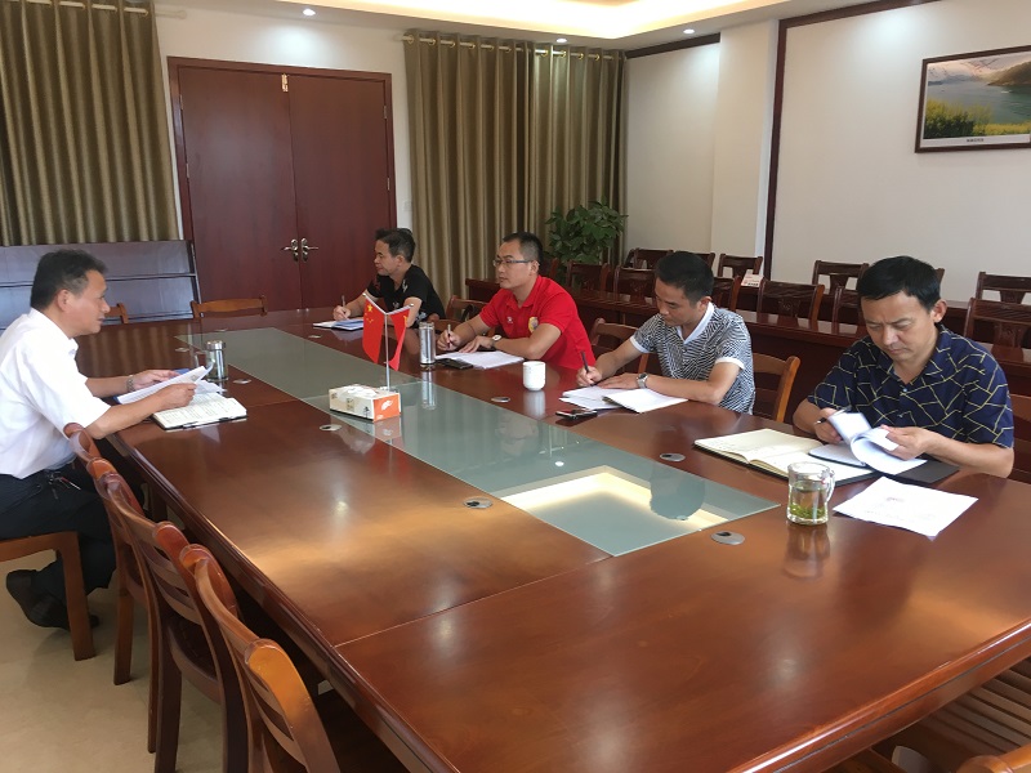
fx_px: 864
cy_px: 386
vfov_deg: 48.2
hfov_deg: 61.7
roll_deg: -0.3
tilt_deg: -11.8
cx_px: 516
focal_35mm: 29
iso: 64
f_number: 2.2
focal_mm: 4.15
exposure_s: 1/33
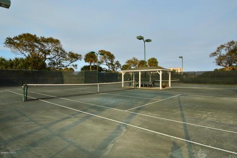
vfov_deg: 59.4
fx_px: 138
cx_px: 118
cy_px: 79
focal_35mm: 21
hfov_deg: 81.3
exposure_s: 1/200
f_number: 8
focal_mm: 14
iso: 100
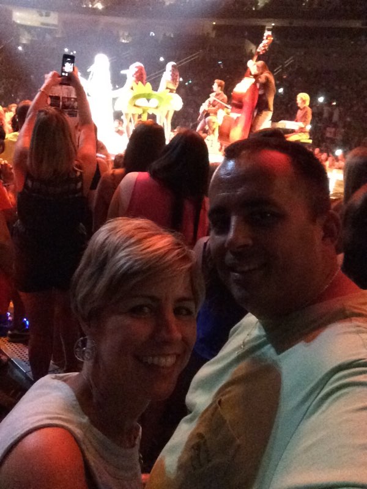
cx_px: 184
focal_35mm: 33
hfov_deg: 42.9
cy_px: 244
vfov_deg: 55.4
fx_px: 466
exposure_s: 1/15
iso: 1600
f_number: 2.4
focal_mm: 2.15
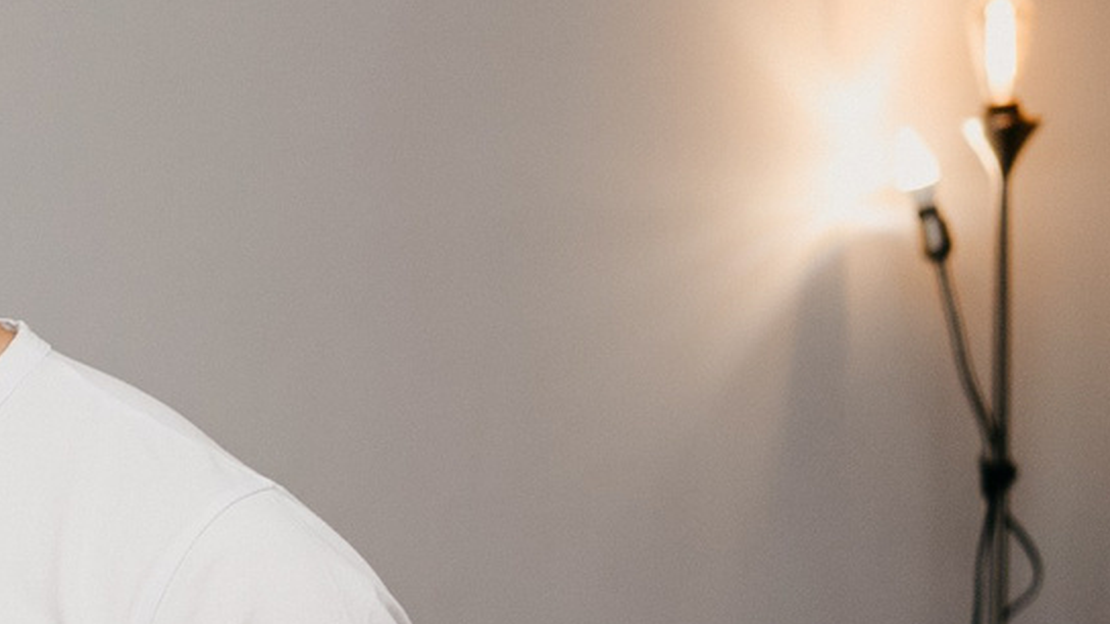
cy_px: 1015
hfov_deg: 11.8
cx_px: -636
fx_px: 5092
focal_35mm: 173
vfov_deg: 6.9
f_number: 3.2
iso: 160
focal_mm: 34
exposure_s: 1/160
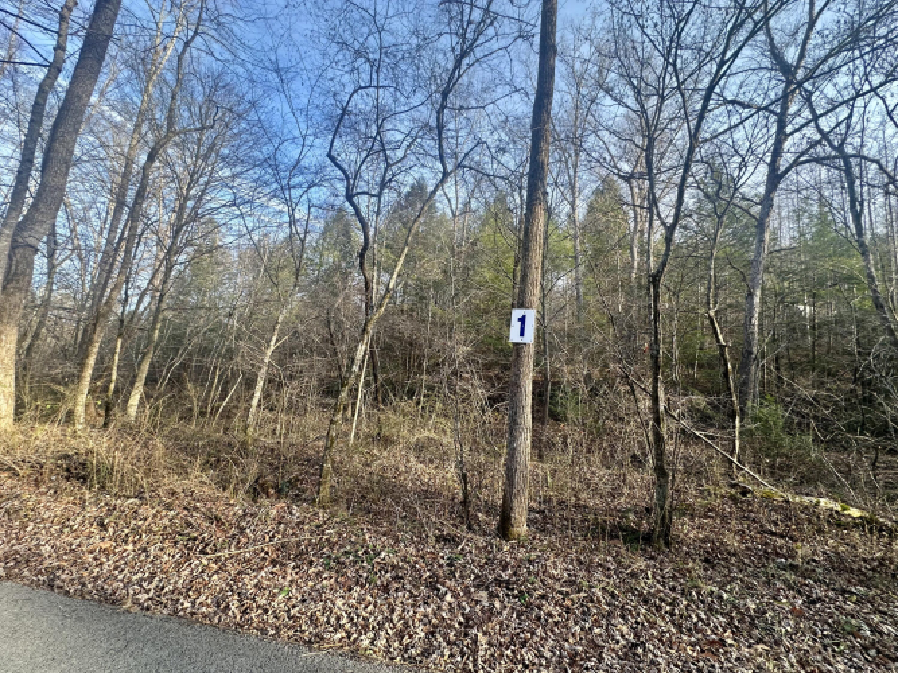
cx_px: 449
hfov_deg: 102.1
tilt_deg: +10.6
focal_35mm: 14
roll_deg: -5.6
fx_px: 363
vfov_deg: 85.7
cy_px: 336
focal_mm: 2.22
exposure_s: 1/136
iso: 40
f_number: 2.2
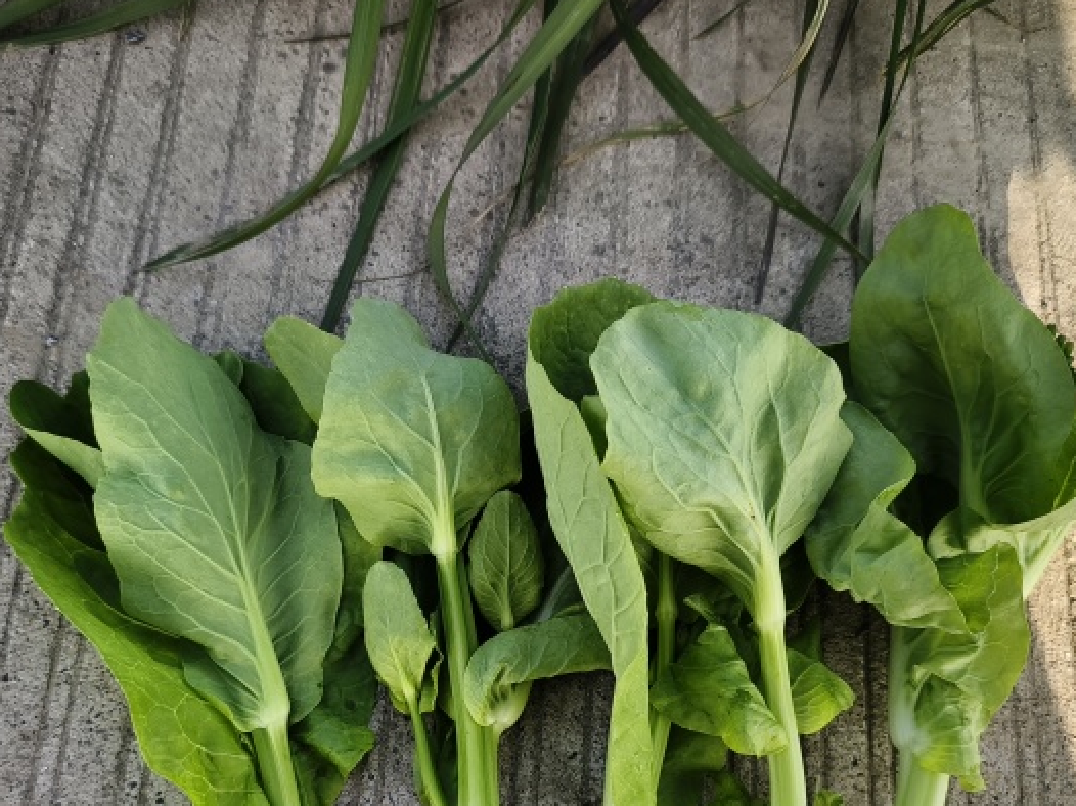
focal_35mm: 35
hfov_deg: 52.6
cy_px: 589
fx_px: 1087
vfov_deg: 39.7
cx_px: 487
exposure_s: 1/207
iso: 100
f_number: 1.75
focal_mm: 5.5
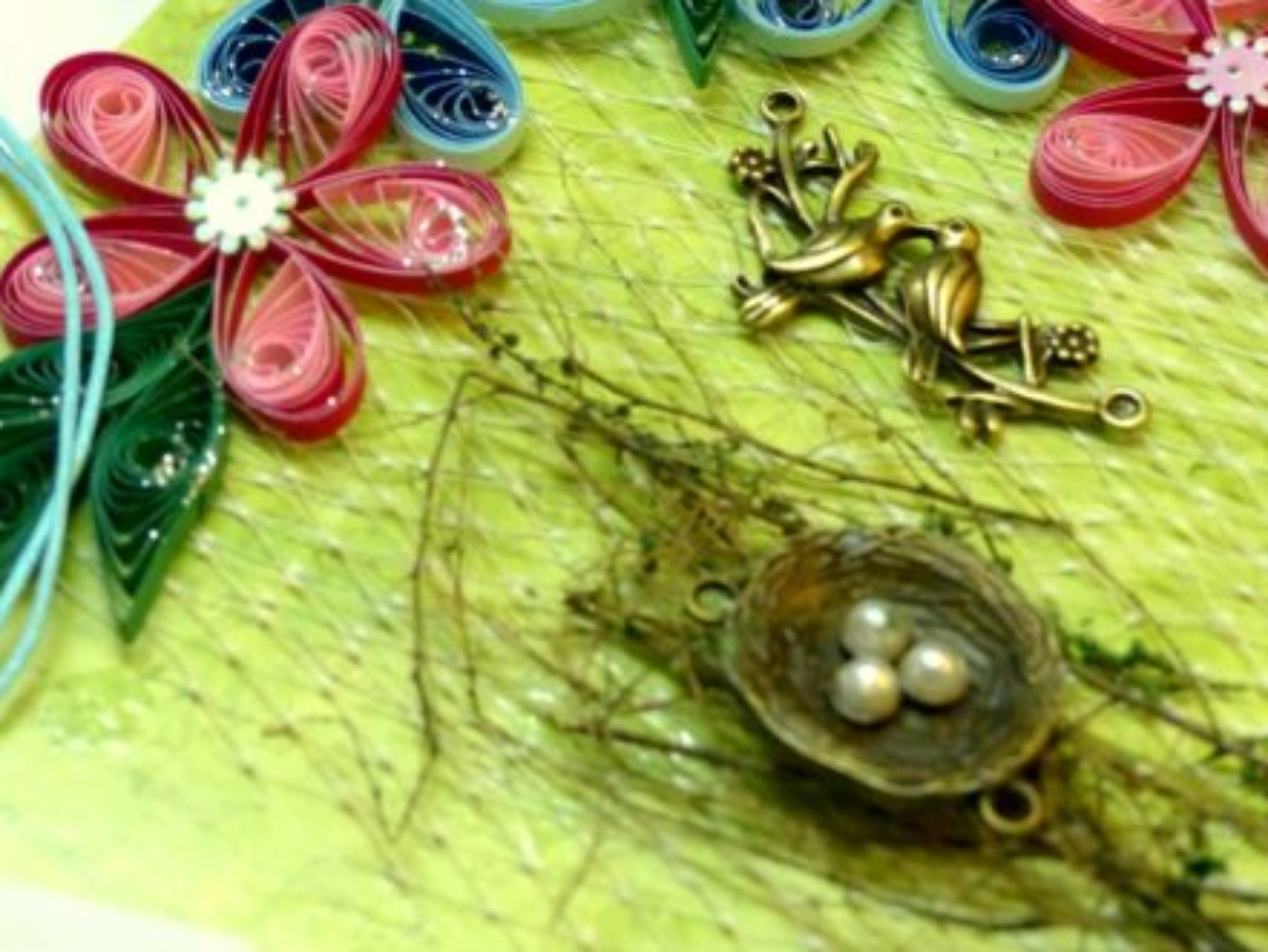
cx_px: 635
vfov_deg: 17.7
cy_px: 322
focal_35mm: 83
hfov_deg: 23.6
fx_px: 3041
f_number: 3.2
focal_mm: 10.9
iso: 400
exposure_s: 1/50
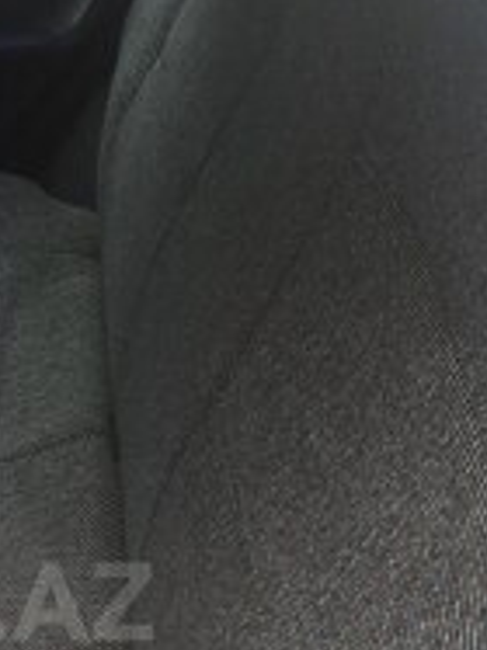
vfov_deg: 24.5
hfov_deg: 18.1
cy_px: 601
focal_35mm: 77
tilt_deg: -36.3
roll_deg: +2.5
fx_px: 1446
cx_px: -115
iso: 32
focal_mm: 4.15
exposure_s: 1/102
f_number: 2.2
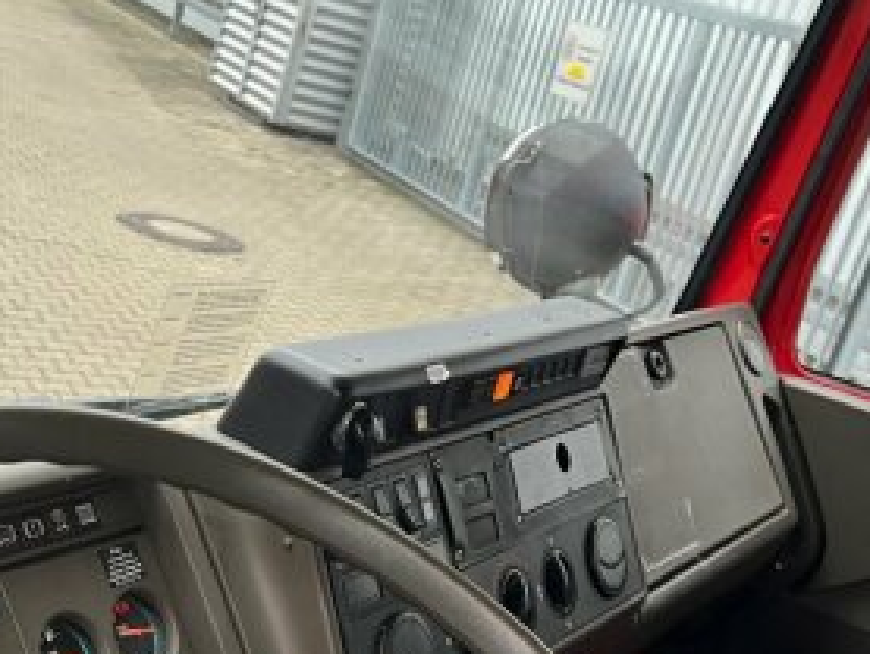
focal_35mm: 60
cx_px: 242
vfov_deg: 23.5
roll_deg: -16.3
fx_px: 1509
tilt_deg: -25.3
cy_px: 648
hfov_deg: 31.7
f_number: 1.5
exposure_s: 1/63
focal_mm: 5.7
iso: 125
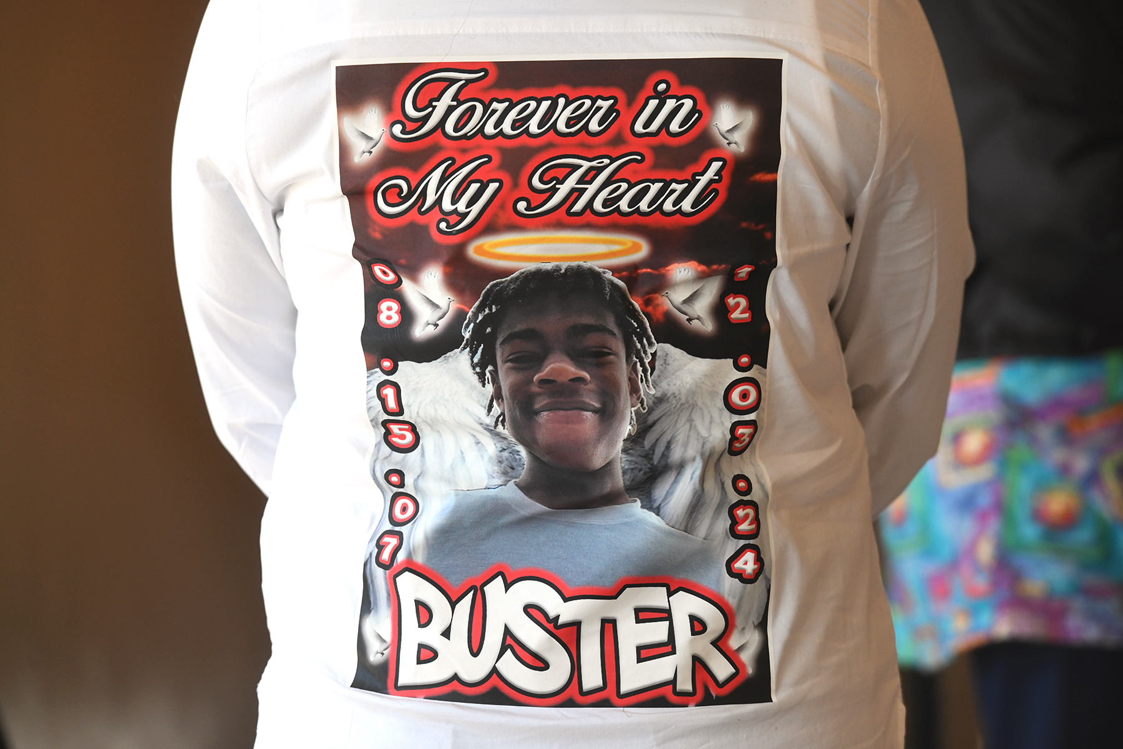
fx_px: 5459
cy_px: 374
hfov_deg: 11.7
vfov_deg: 7.8
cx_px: 562
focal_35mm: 175
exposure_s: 1/200
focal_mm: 175
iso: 1600
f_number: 5.6
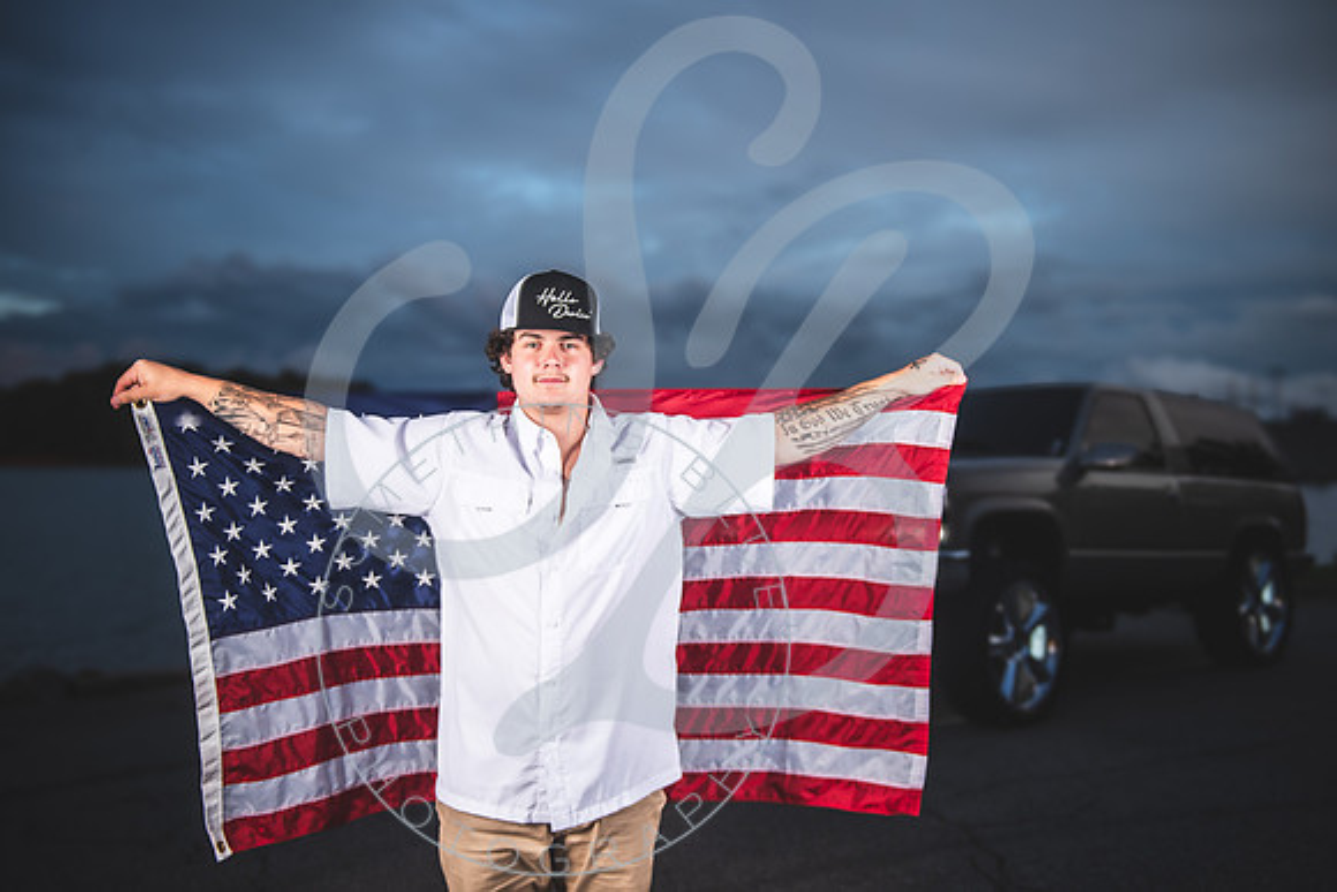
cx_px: 668
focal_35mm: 34
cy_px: 446
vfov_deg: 38.9
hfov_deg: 55.8
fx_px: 1263
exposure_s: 1/500
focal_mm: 34
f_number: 2.8
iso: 100
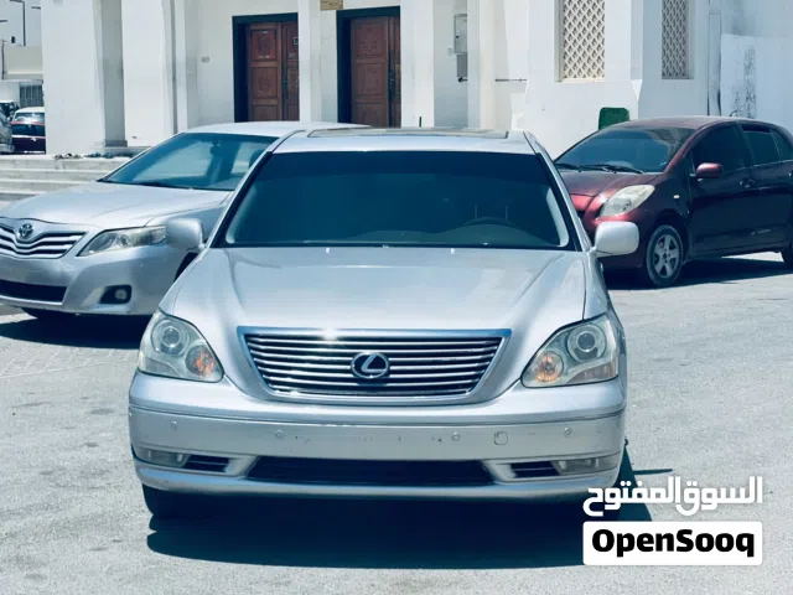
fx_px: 1764
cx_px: 396
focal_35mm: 77
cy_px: 298
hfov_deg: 25.3
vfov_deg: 19.1
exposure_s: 1/1309
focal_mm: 9
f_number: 2.8
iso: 32
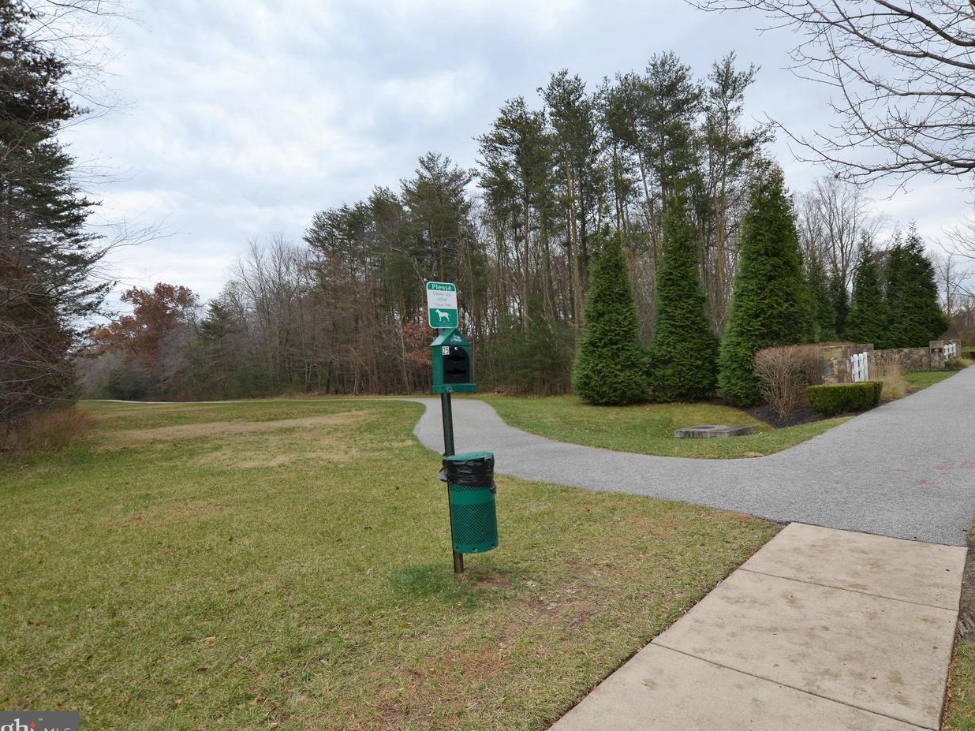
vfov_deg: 67.9
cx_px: 525
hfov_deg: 83.7
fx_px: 543
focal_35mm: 19
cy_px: 375
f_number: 7.1
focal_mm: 11.5
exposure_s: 1/200
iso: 200
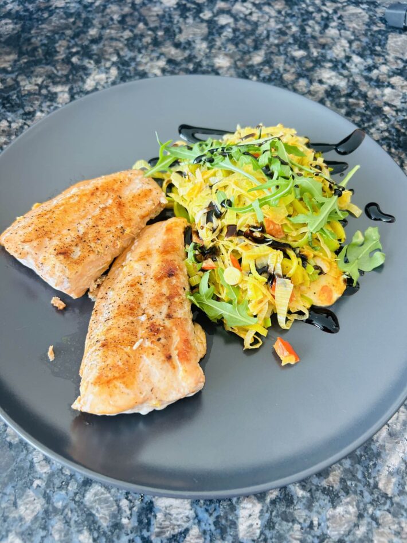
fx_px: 408
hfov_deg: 53.1
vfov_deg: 67.3
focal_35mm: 26
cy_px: 272
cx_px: 204
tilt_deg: -60.4
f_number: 1.5
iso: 100
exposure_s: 1/121
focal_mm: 5.7
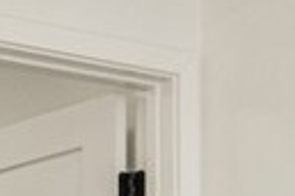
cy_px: 456
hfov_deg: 13.3
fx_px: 1172
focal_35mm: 143
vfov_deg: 8.8
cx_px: -188
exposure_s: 1/30
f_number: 6.3
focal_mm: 18
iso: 100
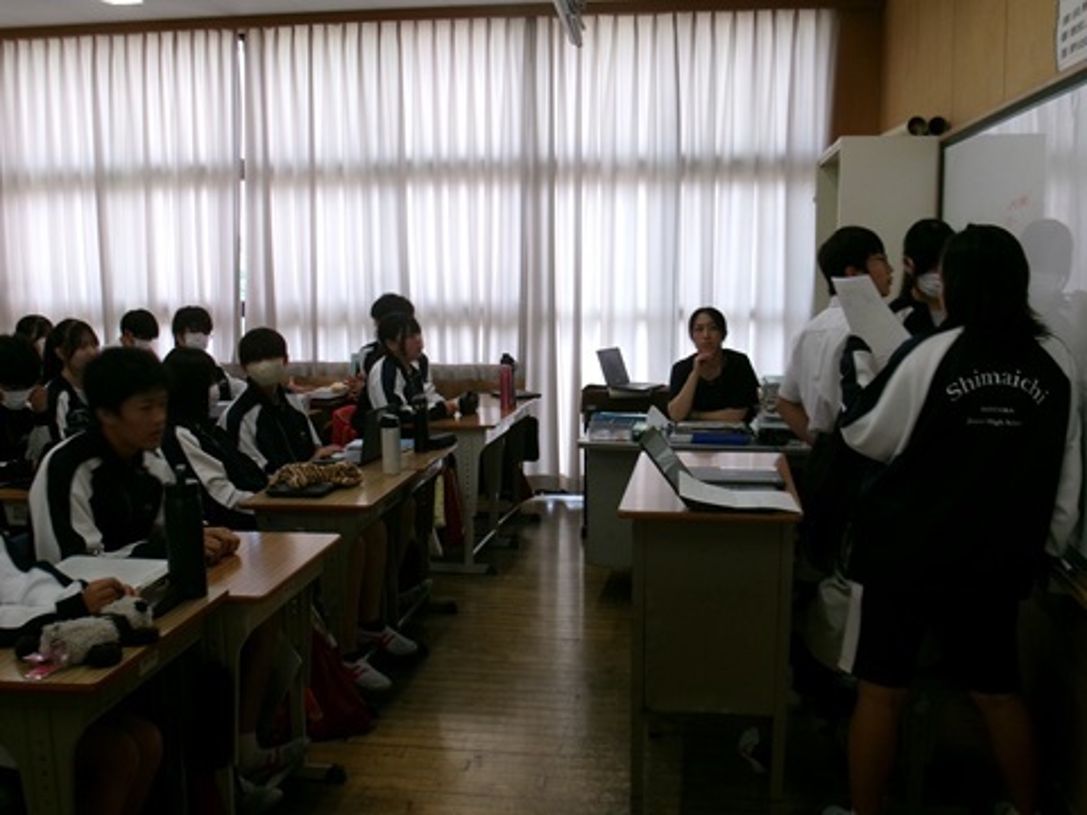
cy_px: 408
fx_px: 1350
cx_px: 544
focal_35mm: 43
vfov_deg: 33.6
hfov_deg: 43.9
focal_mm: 7.8
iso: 100
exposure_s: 1/50
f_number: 4.7
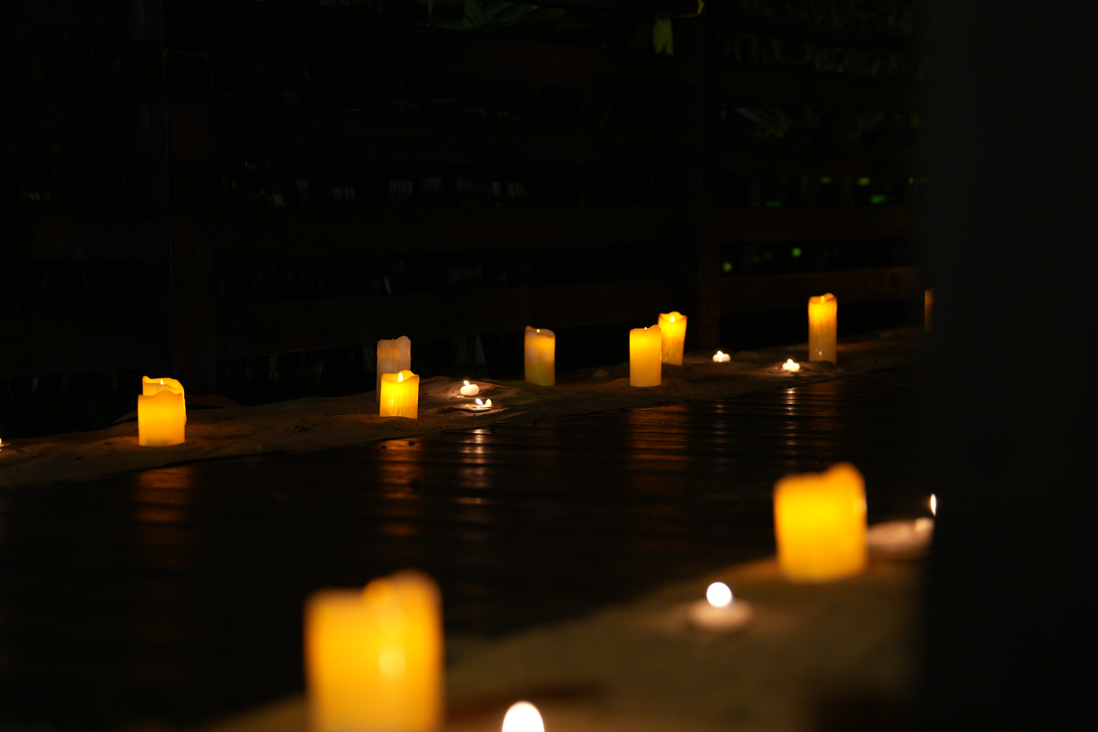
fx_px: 1952
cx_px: 549
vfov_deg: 21.2
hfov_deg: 31.4
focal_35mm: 64
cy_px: 366
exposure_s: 1/100
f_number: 2.5
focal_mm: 64
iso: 1600
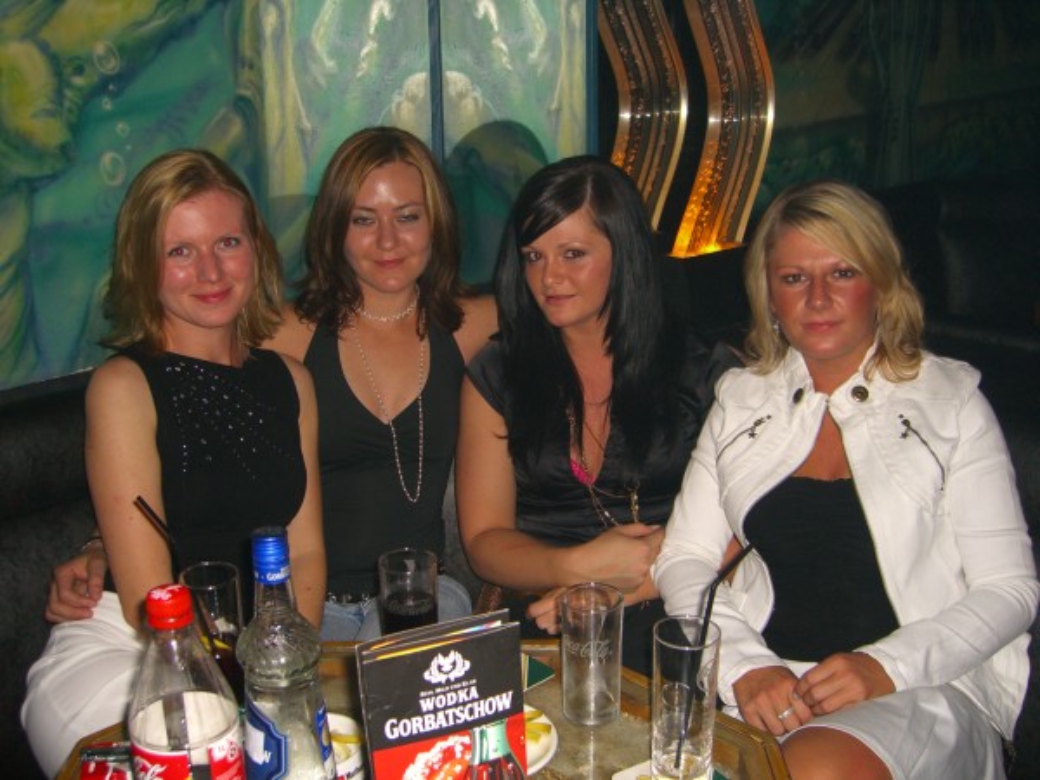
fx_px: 1142
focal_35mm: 38
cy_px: 390
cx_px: 520
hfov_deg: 49.0
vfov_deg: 37.7
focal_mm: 7.9
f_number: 2.8
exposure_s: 1/60
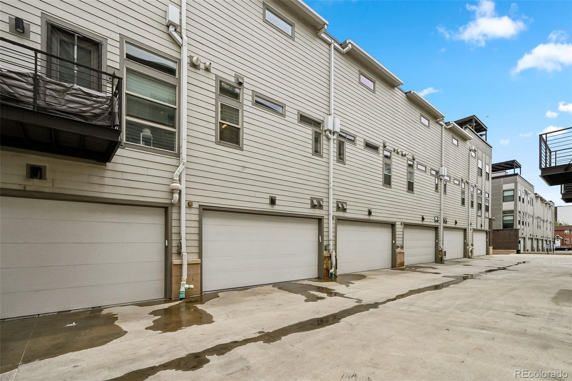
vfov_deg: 75.5
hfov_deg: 98.6
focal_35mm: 16
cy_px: 190
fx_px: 246
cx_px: 286
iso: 400
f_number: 10
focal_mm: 15.5
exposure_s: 1/800
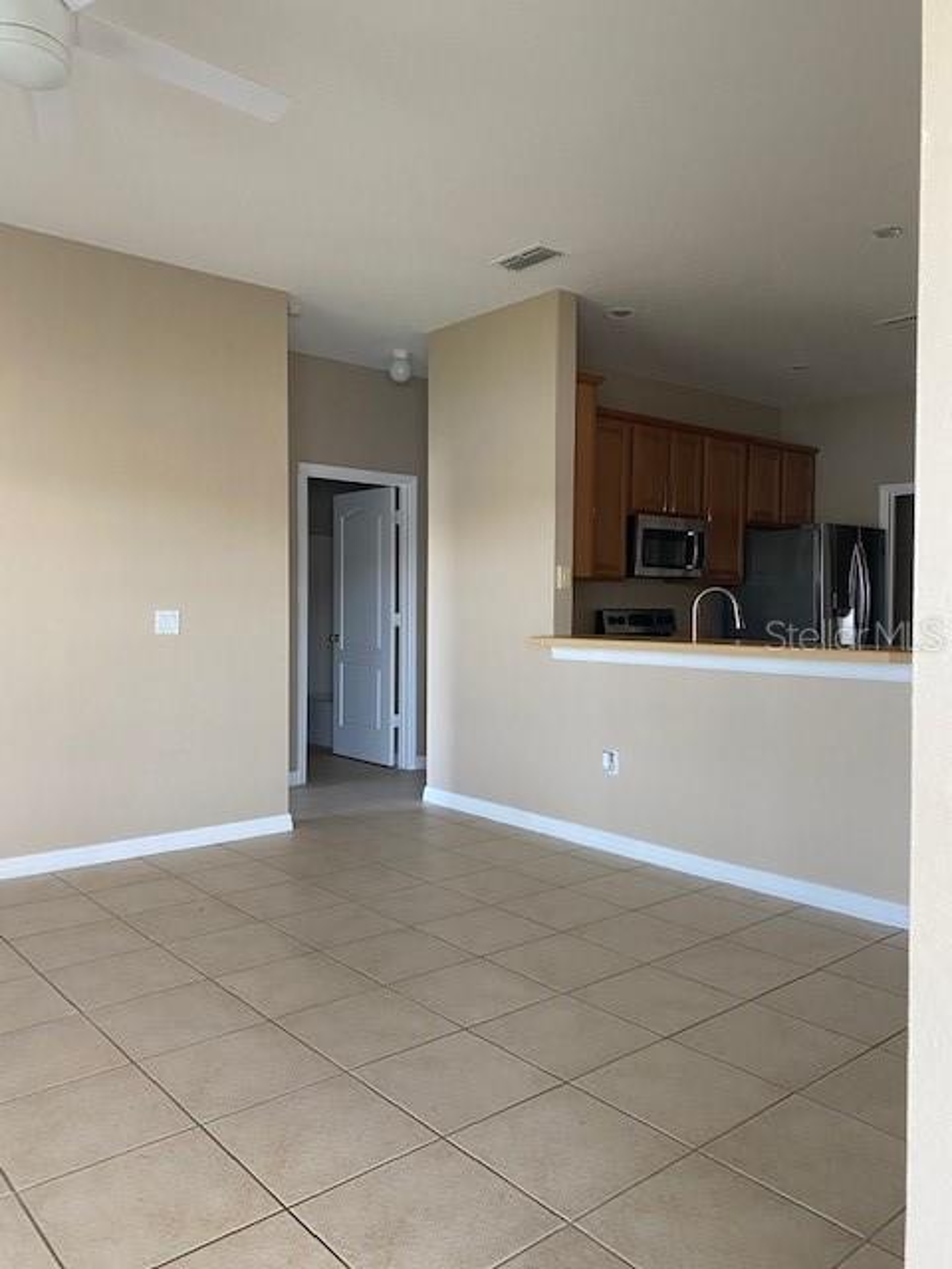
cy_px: 634
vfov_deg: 67.3
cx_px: 476
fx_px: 953
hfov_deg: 53.1
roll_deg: -1.0
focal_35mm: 26
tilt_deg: -2.7
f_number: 1.8
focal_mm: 4.25
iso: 160
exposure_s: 1/60
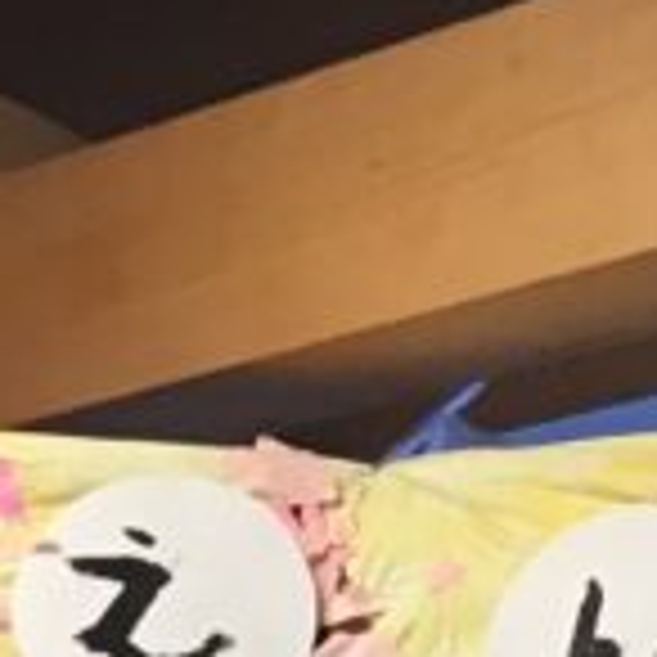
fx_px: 4123
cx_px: 540
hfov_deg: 9.1
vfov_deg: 8.4
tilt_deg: +1.6
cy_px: 1498
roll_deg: -1.6
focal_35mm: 192
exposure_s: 1/30
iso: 50
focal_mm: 3.3
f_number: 2.4
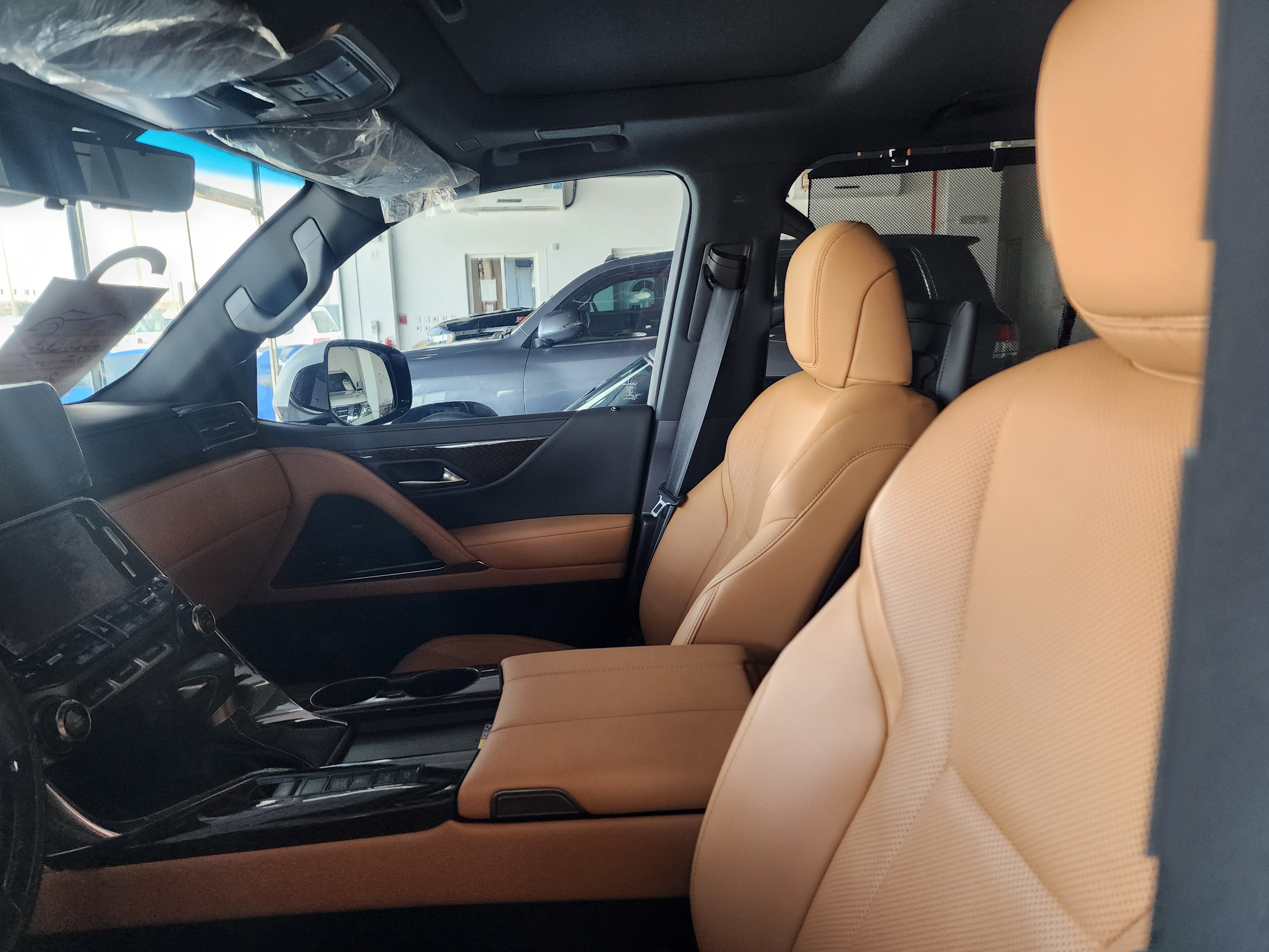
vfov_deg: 58.9
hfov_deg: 73.9
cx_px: 634
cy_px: 476
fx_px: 843
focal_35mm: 23
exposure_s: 1/100
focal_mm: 6.4
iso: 160
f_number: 1.8
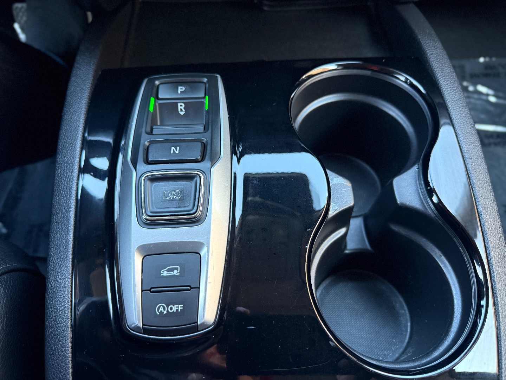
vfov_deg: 56.8
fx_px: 351
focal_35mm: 24
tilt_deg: -54.7
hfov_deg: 71.6
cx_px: 253
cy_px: 190
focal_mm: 6.76
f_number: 1.78
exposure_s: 1/60
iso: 500
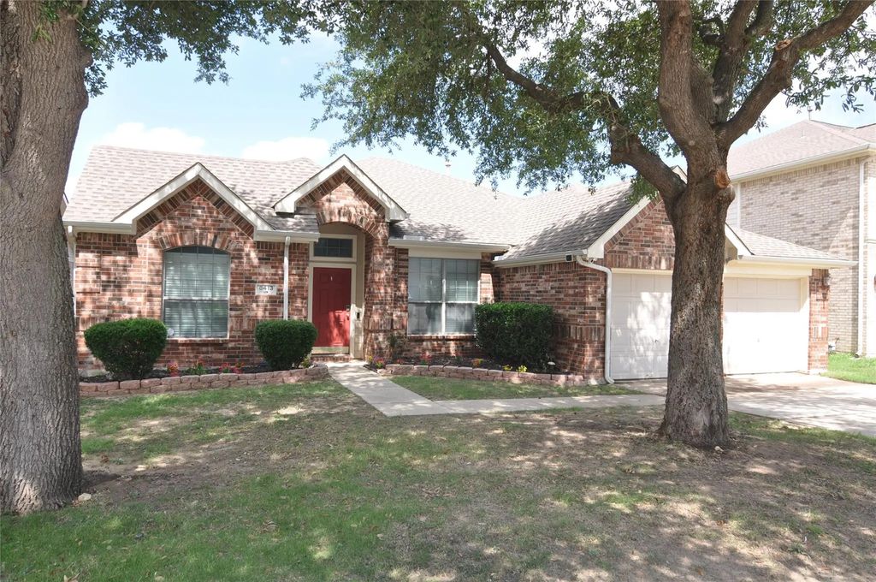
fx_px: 547
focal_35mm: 22
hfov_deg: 77.4
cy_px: 291
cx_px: 438
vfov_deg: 56.0
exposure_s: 1/200
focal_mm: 15
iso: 200
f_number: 8
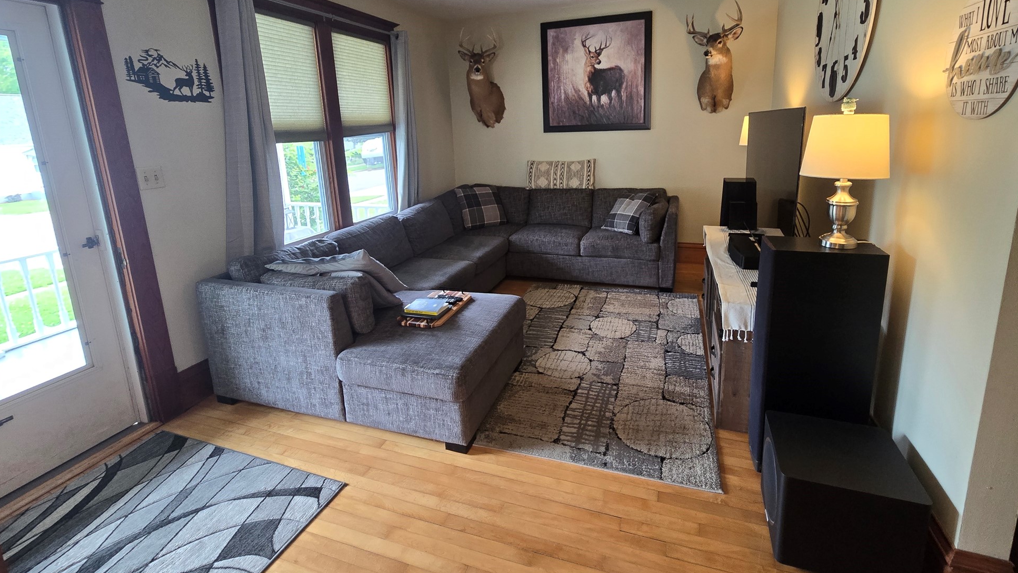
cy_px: 212
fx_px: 405
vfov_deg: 69.3
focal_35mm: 15
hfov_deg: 102.9
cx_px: 533
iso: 200
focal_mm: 2.2
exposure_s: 1/60
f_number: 2.2
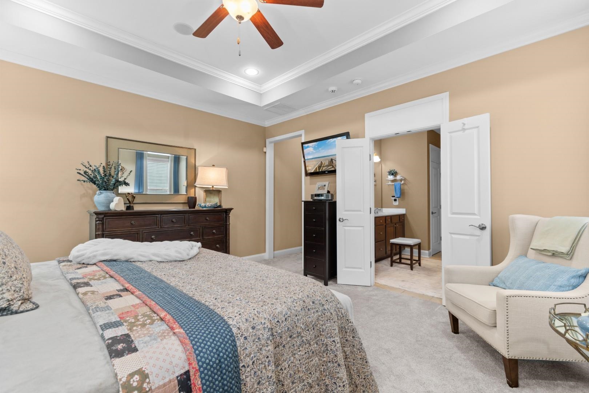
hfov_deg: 100.4
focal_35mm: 15
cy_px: 196
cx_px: 294
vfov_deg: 77.3
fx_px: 245
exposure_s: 1/8
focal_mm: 10
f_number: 4.5
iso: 100
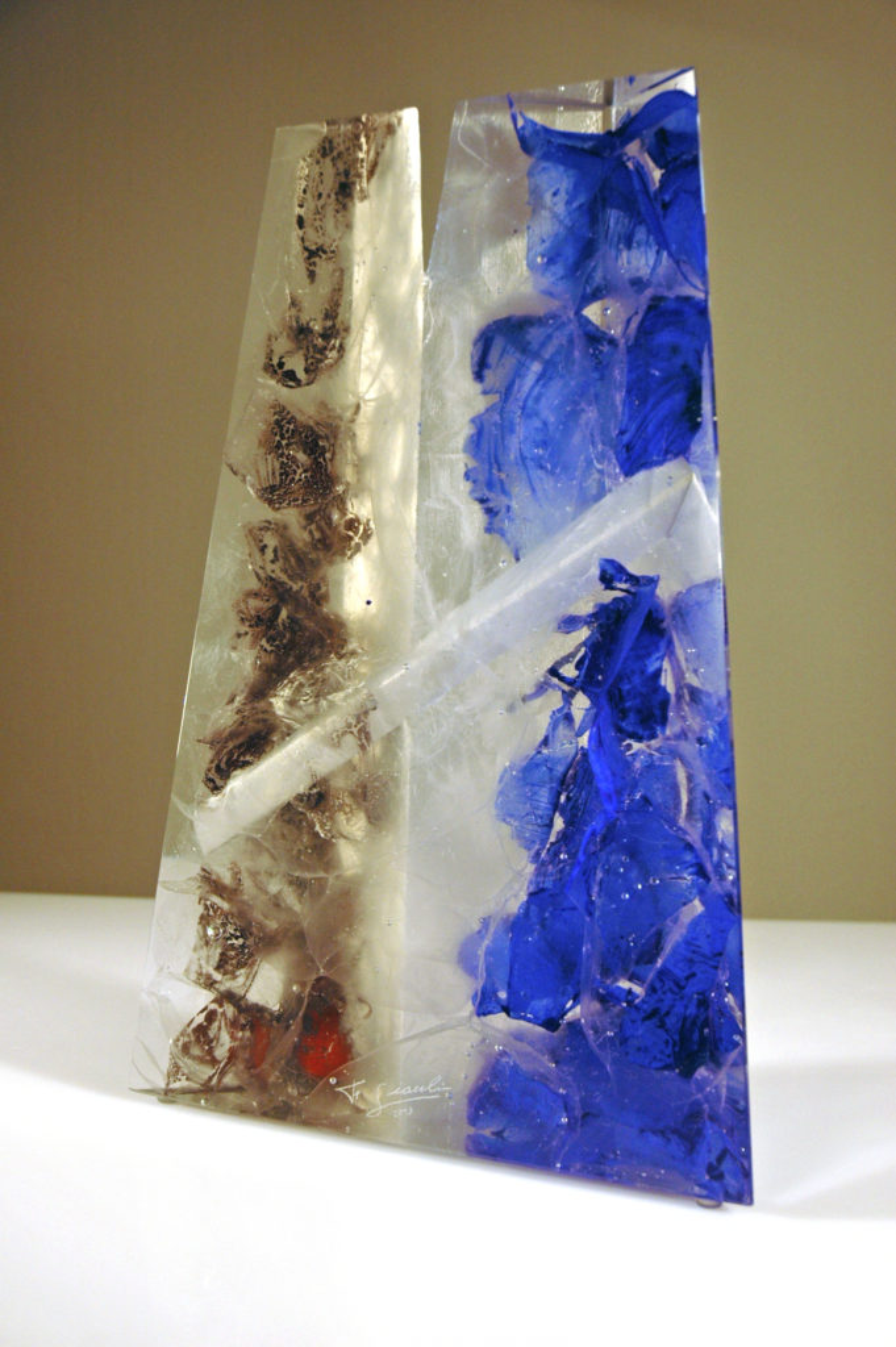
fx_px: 1627
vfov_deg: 45.0
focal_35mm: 44
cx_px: 448
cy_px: 674
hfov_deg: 30.8
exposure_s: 1/250
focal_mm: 29
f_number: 4
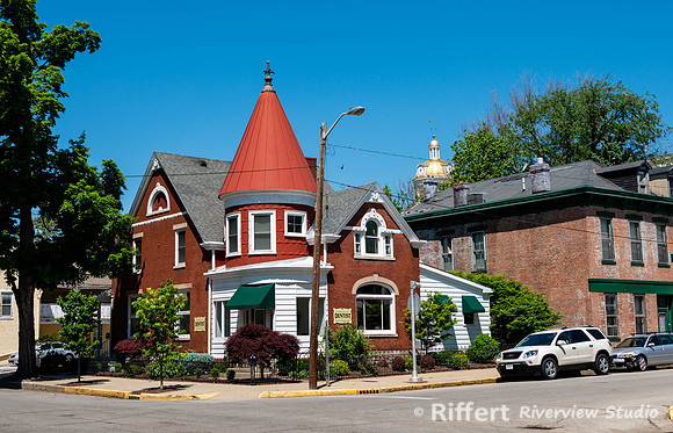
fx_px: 908
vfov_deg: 26.8
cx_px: 307
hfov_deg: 40.6
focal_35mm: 49
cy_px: 190
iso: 100
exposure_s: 1/200
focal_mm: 42
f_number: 10
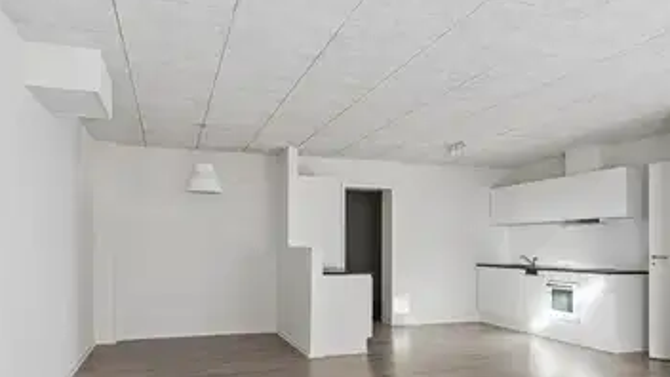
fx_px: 533
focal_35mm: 30
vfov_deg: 38.6
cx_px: 379
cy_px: 240
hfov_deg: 64.1
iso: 200
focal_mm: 16
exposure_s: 1/10
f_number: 8
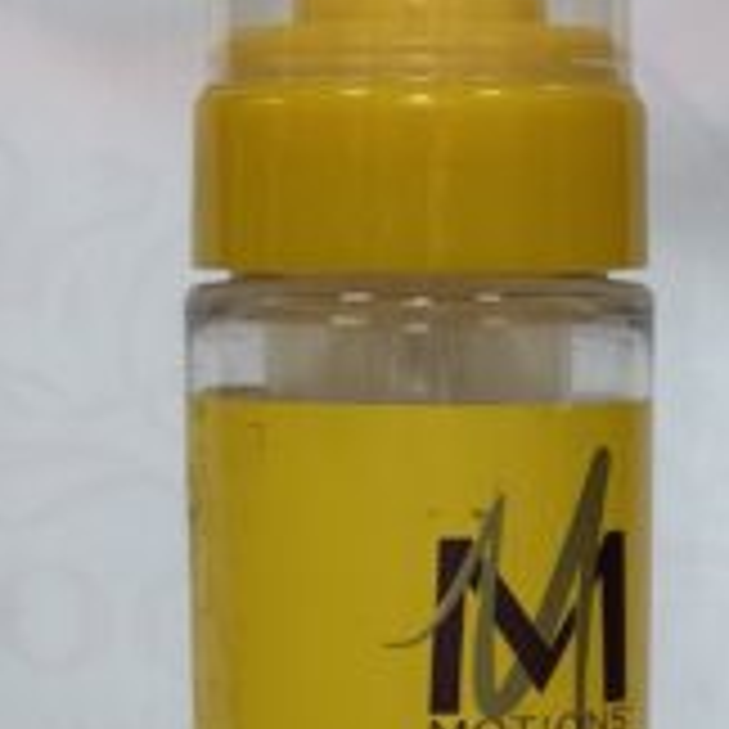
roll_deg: -0.5
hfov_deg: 12.5
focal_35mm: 140
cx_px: 428
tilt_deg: -10.4
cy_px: 691
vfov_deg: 12.4
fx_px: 3336
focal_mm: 6.76
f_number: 1.78
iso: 50
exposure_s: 1/158
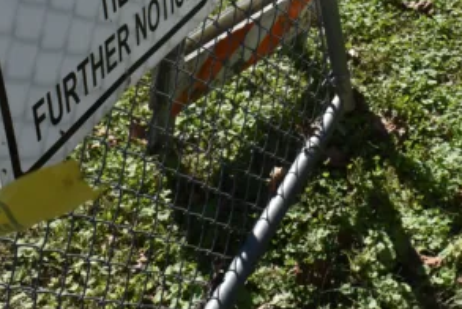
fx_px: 886
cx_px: 312
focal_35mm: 69
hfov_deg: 29.0
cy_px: -38
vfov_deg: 18.9
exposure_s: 1/250
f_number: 8
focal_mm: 18
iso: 110
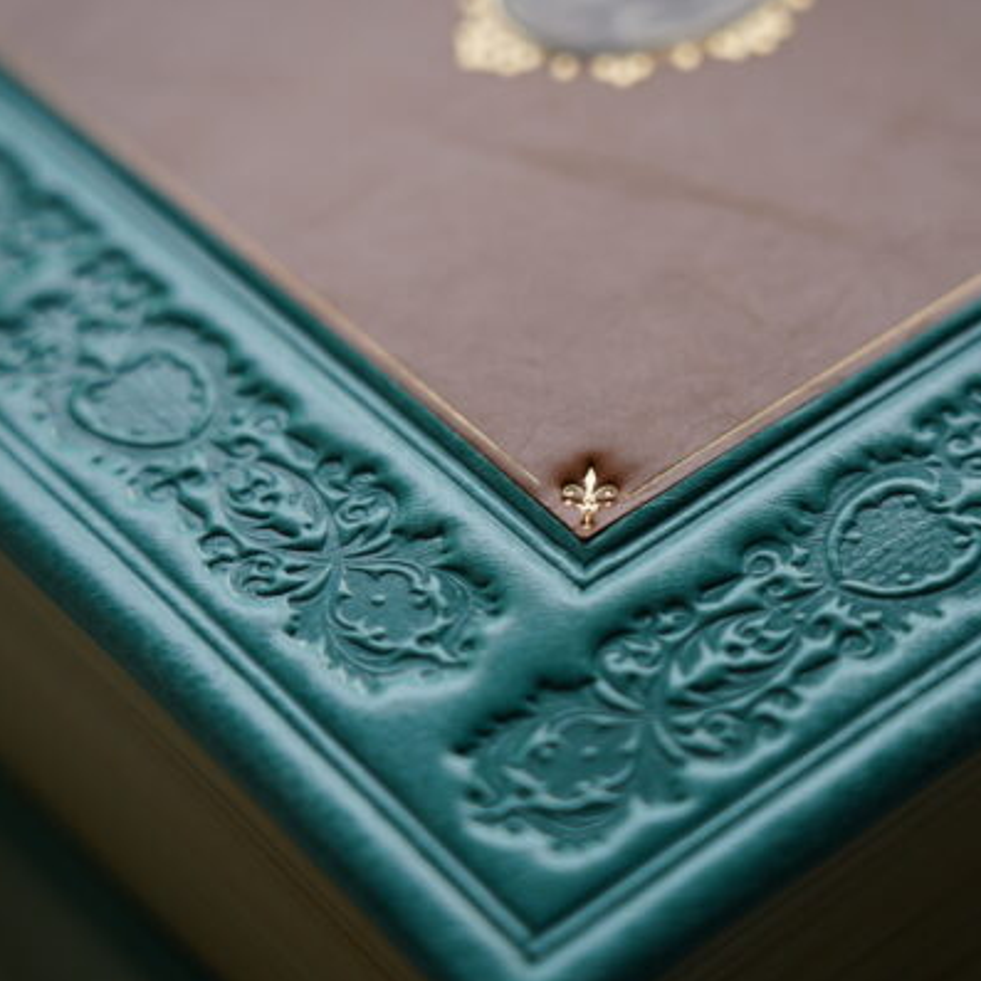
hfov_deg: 16.1
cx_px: 576
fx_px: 3463
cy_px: 492
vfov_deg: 16.1
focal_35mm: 108
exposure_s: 1/100
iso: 320
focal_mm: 84
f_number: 4
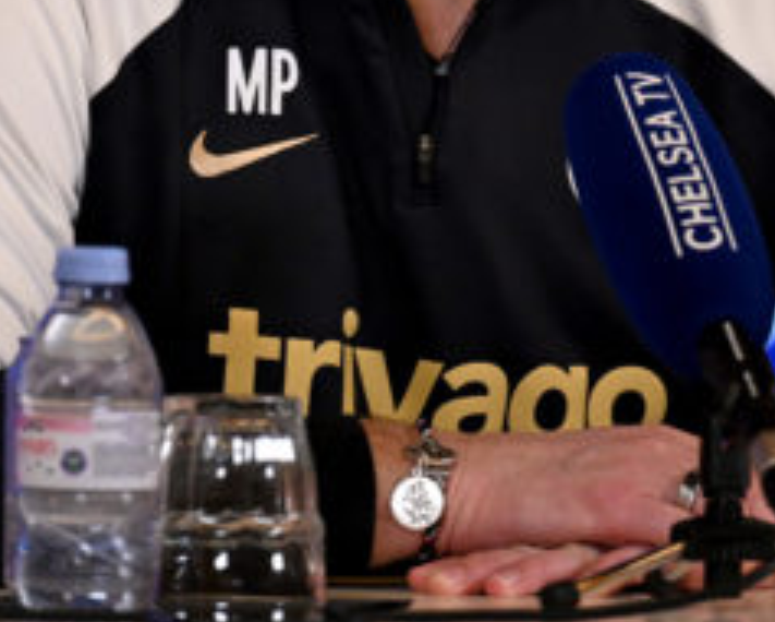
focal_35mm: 593
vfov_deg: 2.6
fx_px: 13613
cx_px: 386
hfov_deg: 3.3
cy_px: -72
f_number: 2.8
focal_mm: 200
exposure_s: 1/500
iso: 2500
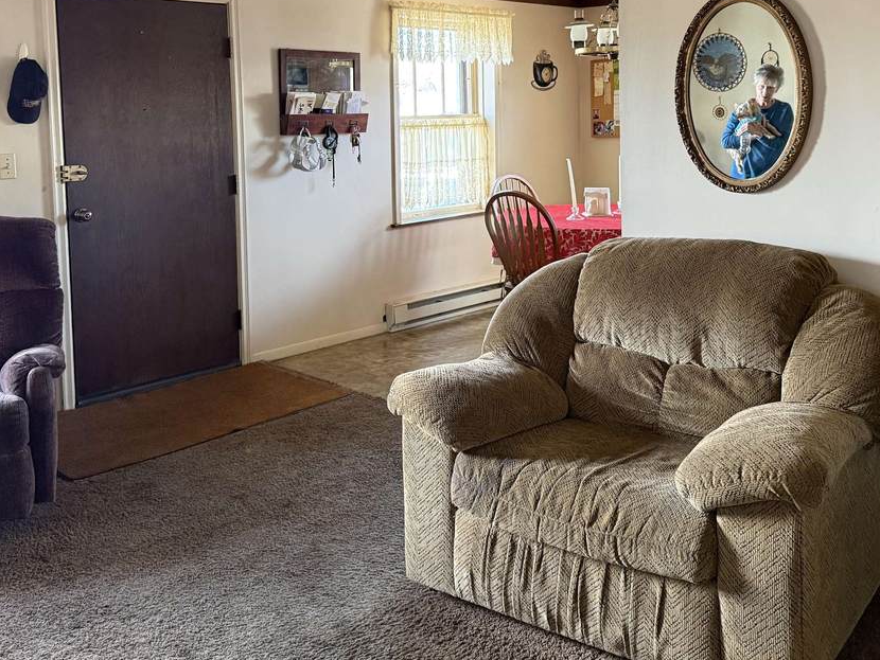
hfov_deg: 50.1
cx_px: 456
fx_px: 941
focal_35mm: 37
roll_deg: +0.6
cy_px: 154
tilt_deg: -2.7
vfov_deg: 37.6
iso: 400
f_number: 1.78
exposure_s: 1/60
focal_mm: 6.76
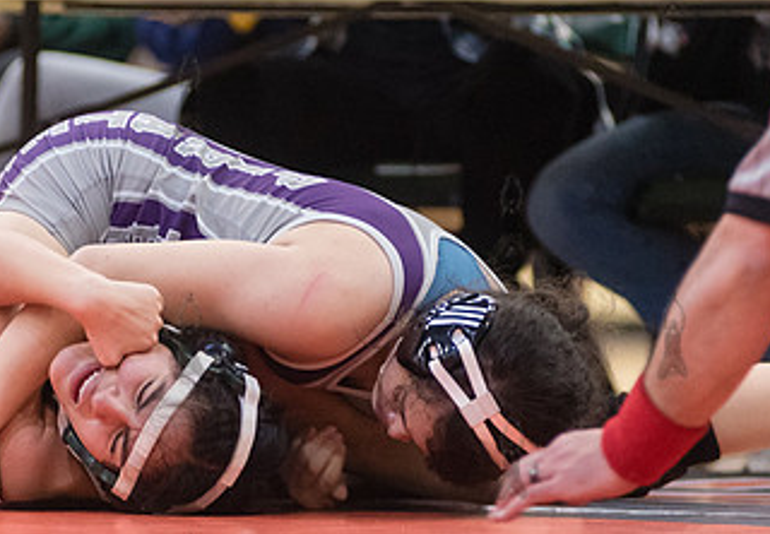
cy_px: 348
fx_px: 7927
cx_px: 236
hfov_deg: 5.6
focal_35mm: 366
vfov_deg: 3.9
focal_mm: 170
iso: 5000
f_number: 3.2
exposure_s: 1/320
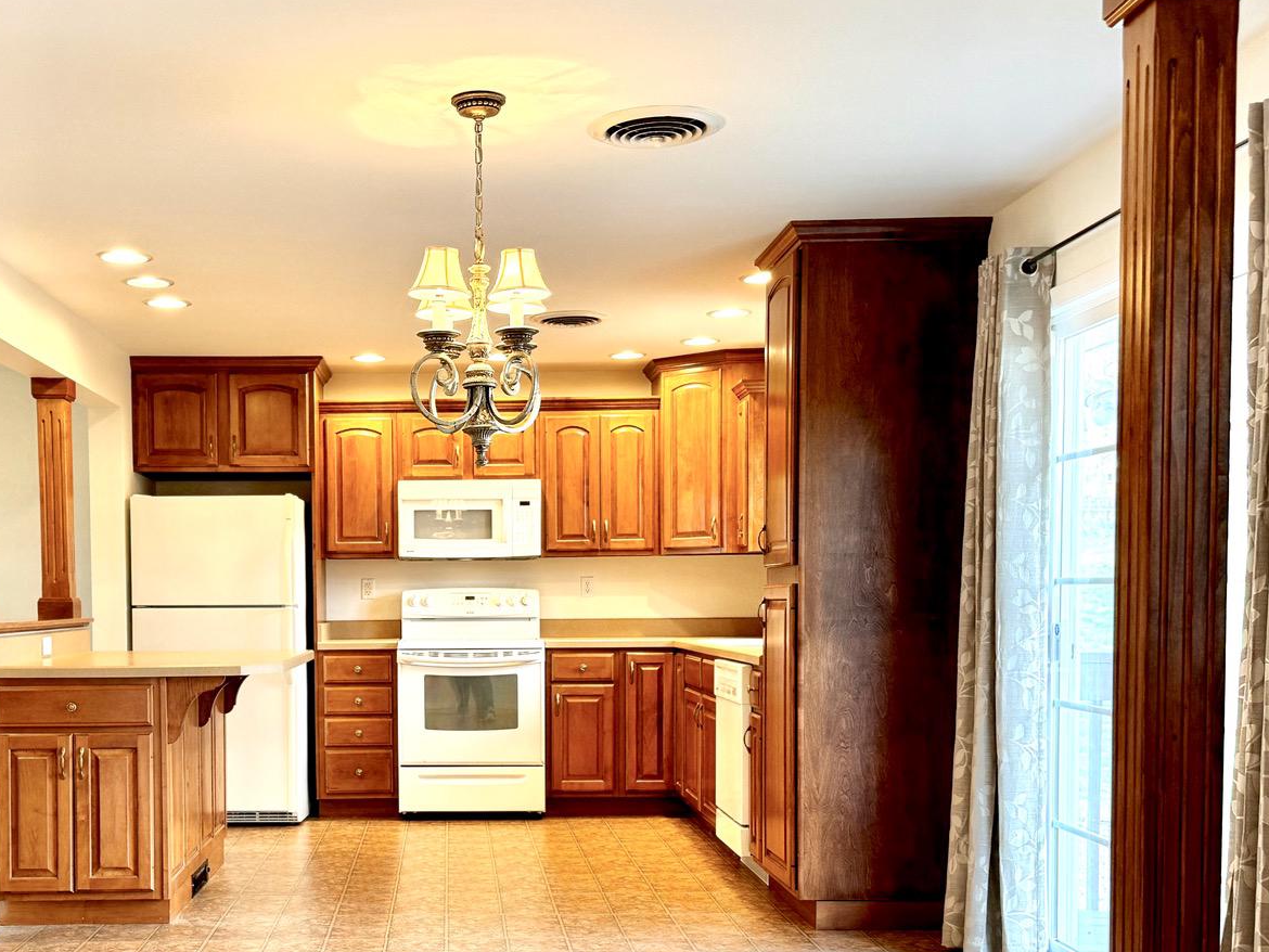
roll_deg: +0.3
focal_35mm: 42
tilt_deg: -3.4
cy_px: 666
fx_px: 1540
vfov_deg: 33.9
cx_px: 472
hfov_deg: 44.4
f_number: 1.78
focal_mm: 6.76
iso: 100
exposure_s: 1/60
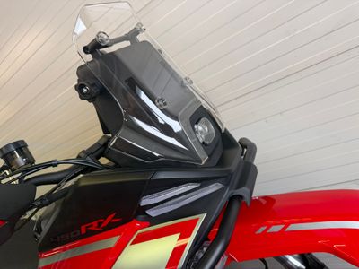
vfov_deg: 56.8
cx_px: 180
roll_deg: +30.2
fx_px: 249
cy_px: 134
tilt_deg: -13.7
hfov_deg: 71.6
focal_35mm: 24
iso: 64
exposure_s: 1/121
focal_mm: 6.76
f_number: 1.78
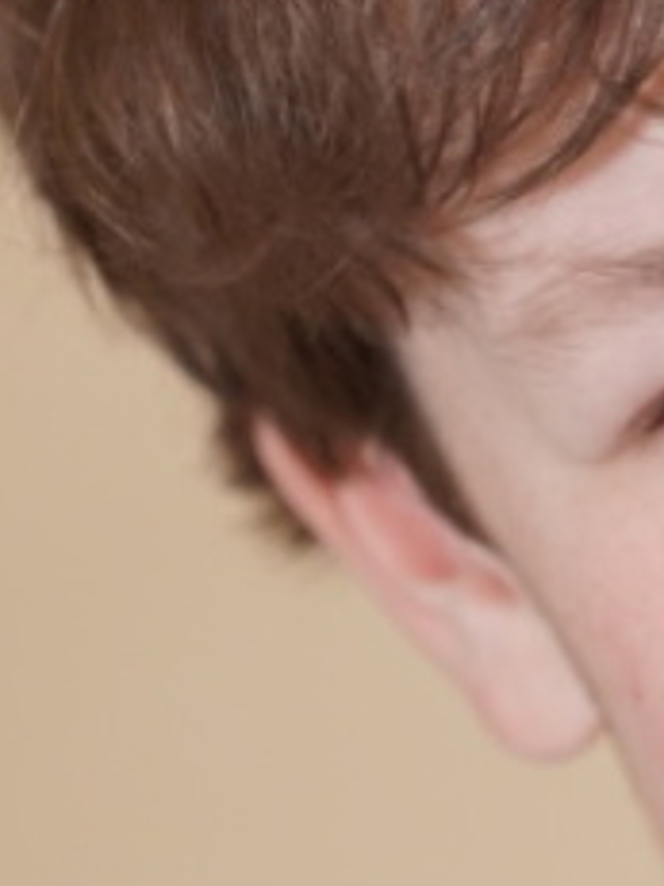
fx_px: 10560
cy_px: 924
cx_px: 1132
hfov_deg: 3.6
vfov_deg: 4.8
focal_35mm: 412
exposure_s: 1/160
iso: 200
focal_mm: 55
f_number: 4
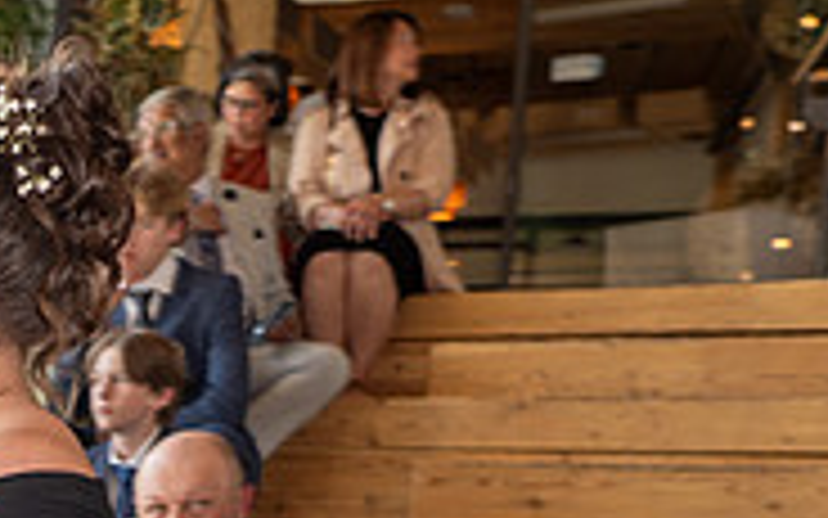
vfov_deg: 16.1
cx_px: -238
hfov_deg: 23.7
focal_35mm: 77
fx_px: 1738
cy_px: 669
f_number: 3.5
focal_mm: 24
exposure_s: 1/125
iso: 100
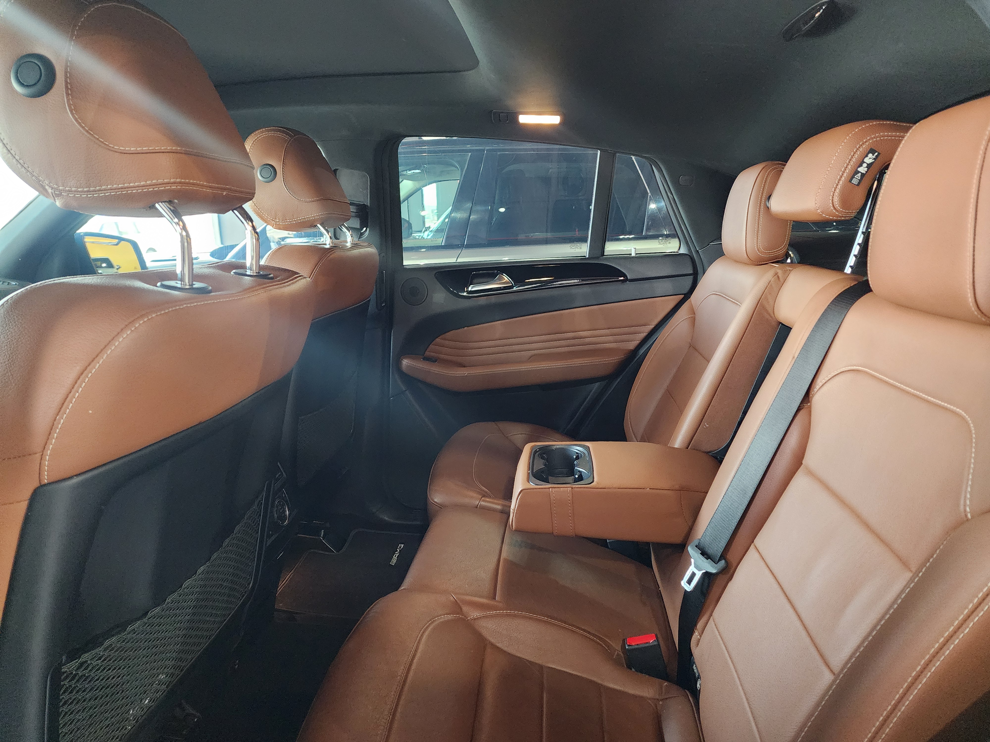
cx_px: 495
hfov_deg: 73.9
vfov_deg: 58.9
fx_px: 658
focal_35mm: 23
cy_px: 371
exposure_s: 1/100
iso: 800
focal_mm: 6.4
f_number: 1.8
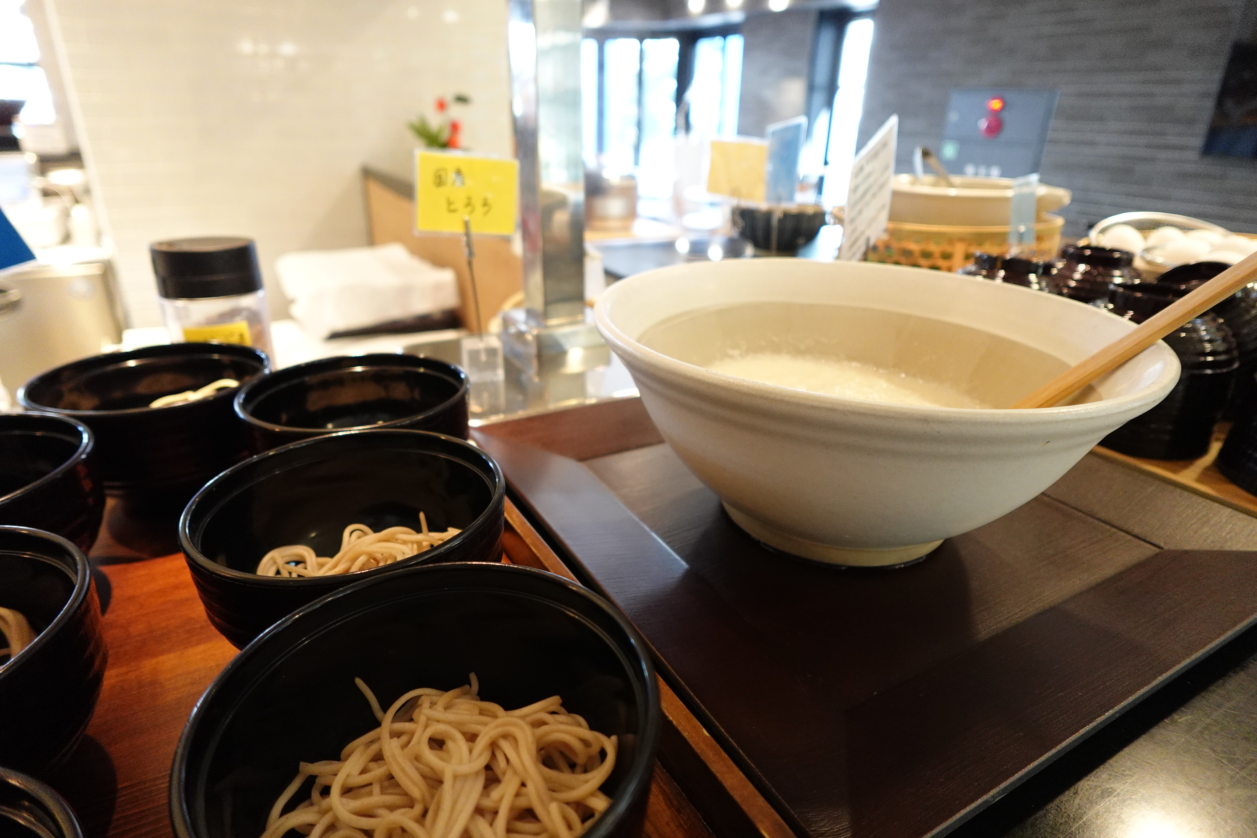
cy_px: 419
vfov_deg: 61.9
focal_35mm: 20
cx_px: 628
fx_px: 698
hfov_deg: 84.0
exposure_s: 1/80
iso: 1000
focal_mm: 7.6
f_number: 2
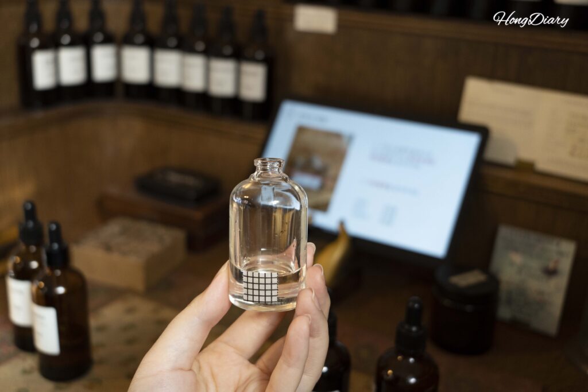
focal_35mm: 44
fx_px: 719
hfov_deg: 44.5
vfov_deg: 30.5
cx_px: 294
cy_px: 196
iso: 2000
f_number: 5.6
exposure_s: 1/60
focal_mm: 44
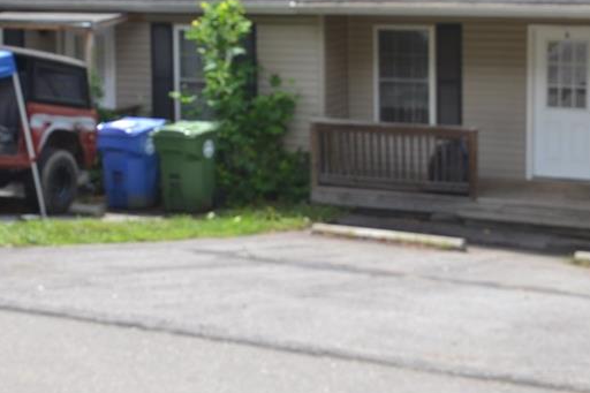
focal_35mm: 78
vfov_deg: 17.4
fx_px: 1278
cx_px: 349
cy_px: 83
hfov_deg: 26.0
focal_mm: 26
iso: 100
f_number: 5.6
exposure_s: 1/125
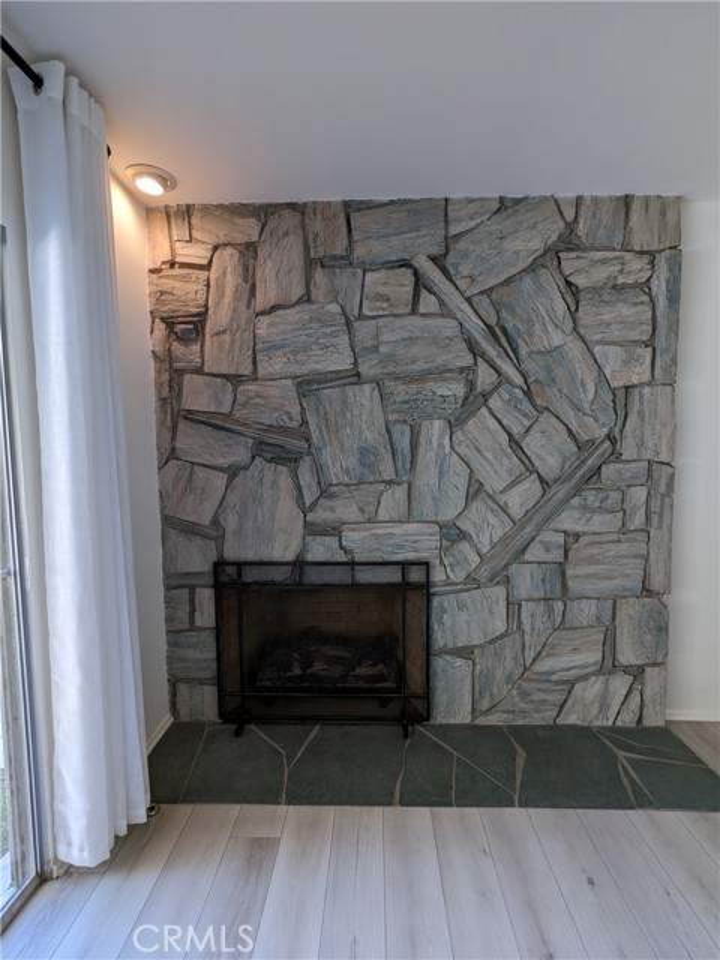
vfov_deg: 94.5
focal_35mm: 16
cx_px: 360
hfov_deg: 78.1
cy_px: 480
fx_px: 444
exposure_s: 1/40
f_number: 2.2
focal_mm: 2.35
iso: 52
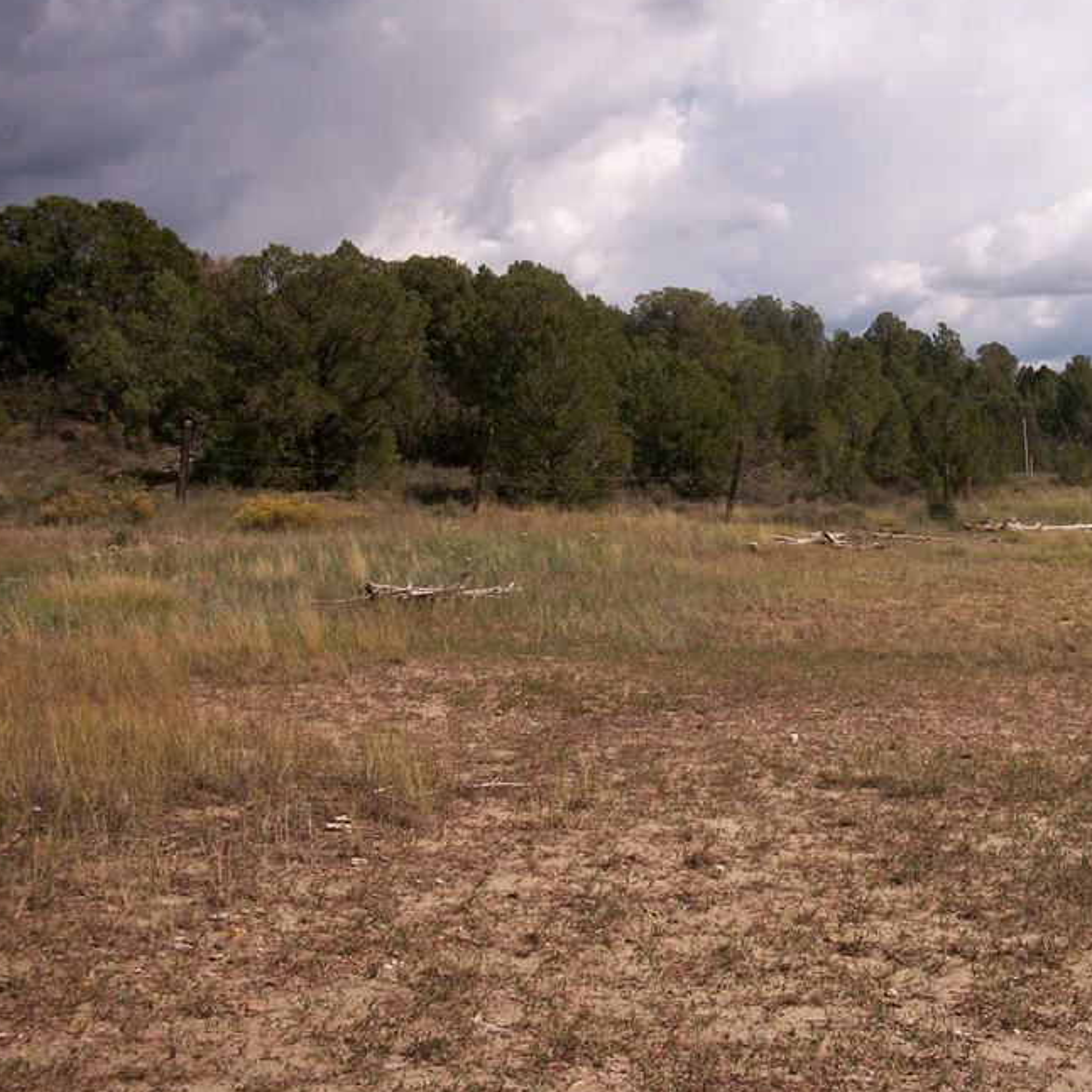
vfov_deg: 34.6
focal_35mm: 49
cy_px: 490
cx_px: 811
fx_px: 1749
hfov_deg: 34.0
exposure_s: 1/640
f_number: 5.6
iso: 80
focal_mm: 6.3
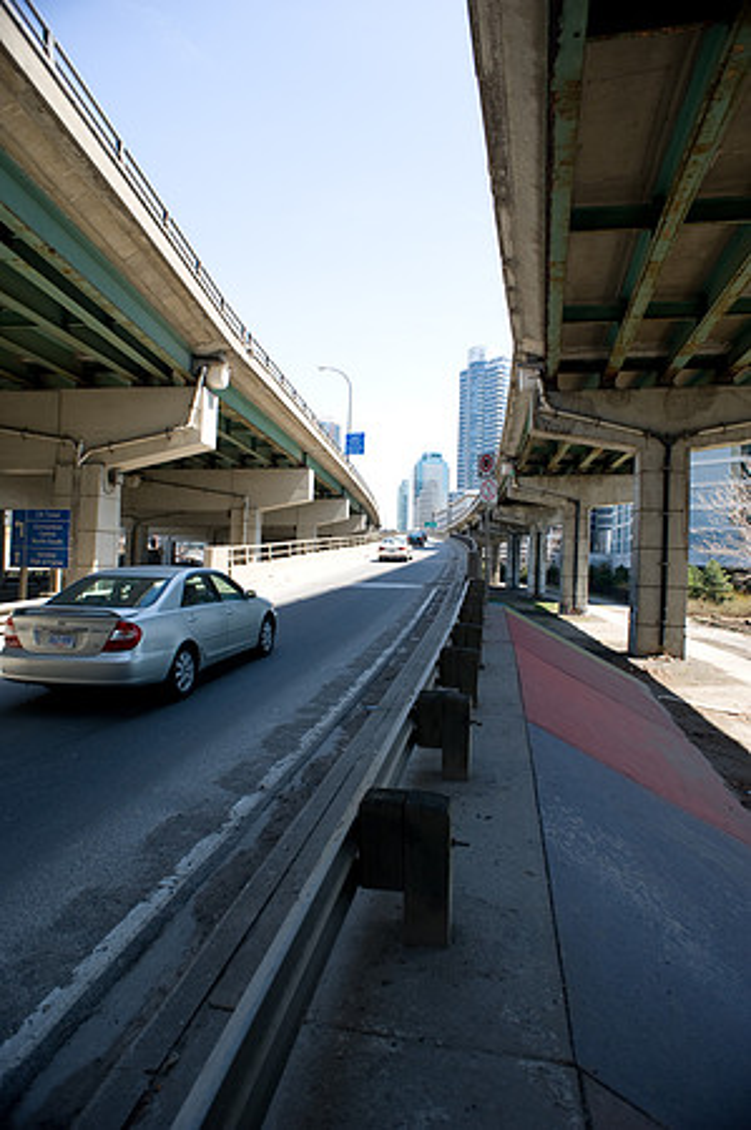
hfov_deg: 61.8
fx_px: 627
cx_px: 376
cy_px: 565
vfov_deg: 84.0
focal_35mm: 20
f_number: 5.6
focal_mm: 20
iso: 200
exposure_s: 1/500
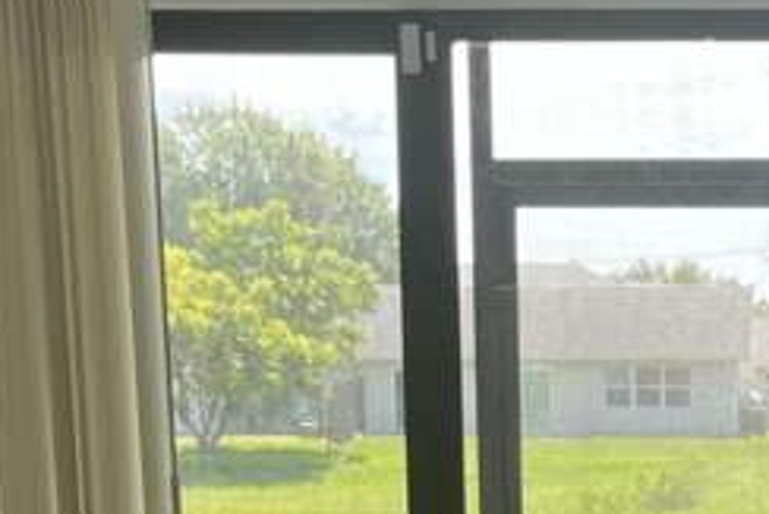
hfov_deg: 17.0
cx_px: 741
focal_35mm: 118
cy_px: 1056
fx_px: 2522
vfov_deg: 10.6
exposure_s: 1/618
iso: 50
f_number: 1.6
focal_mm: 5.1
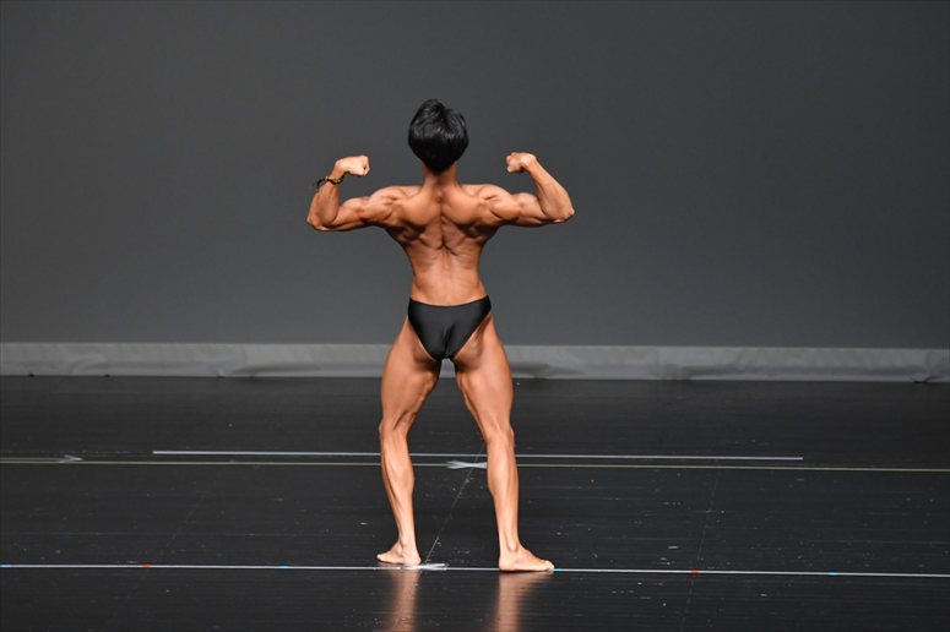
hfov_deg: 7.2
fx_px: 7517
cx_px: 475
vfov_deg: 4.8
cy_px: 316
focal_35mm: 285
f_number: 5.6
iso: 2500
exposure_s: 1/400
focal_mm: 190
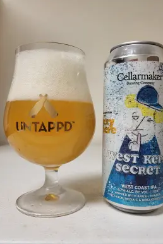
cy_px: 123
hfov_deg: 46.4
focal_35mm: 28
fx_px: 190
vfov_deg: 65.4
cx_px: 87
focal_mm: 5.4
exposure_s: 1/120
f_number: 1.8
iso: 250
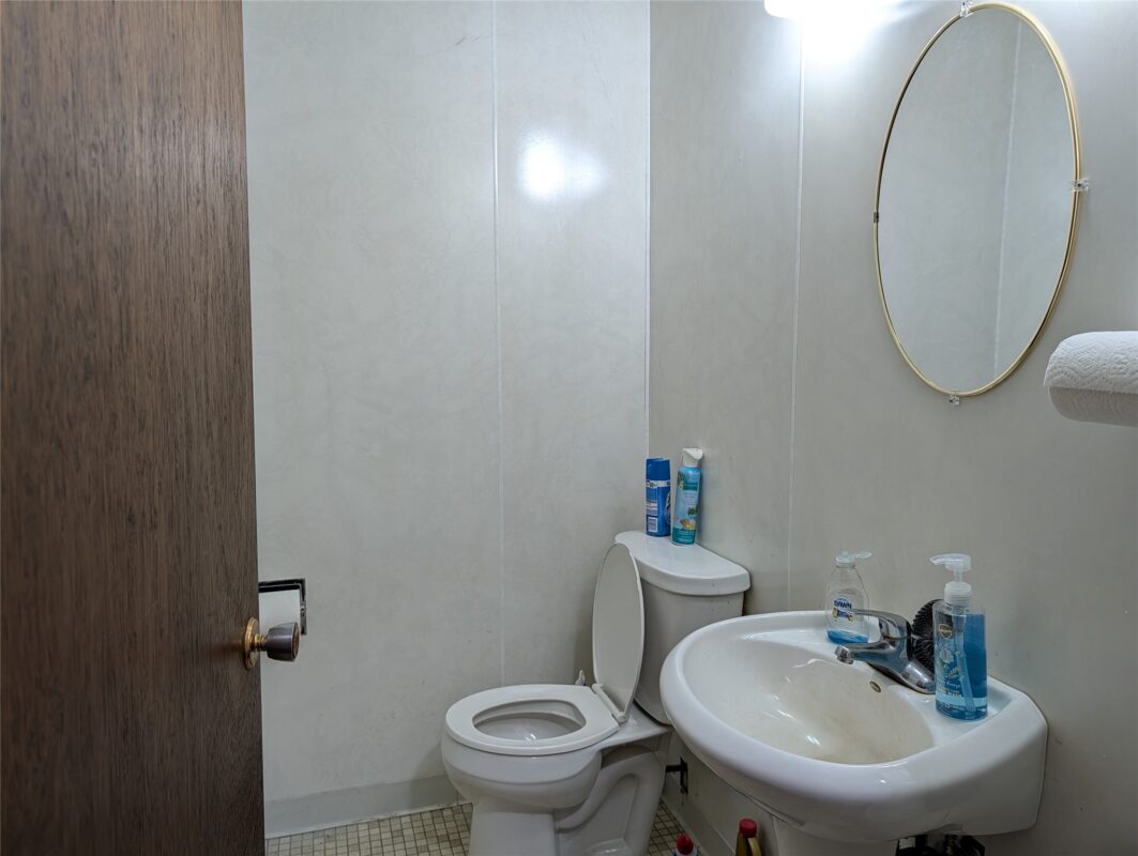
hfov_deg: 71.5
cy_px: 428
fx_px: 790
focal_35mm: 24
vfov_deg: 56.9
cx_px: 569
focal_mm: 6.9
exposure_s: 1/30
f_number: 1.68
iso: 32
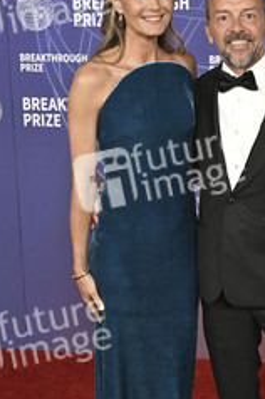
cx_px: 208
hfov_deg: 18.2
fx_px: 819
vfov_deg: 27.3
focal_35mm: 74
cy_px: 256
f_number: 4
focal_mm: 44
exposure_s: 1/320
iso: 2000
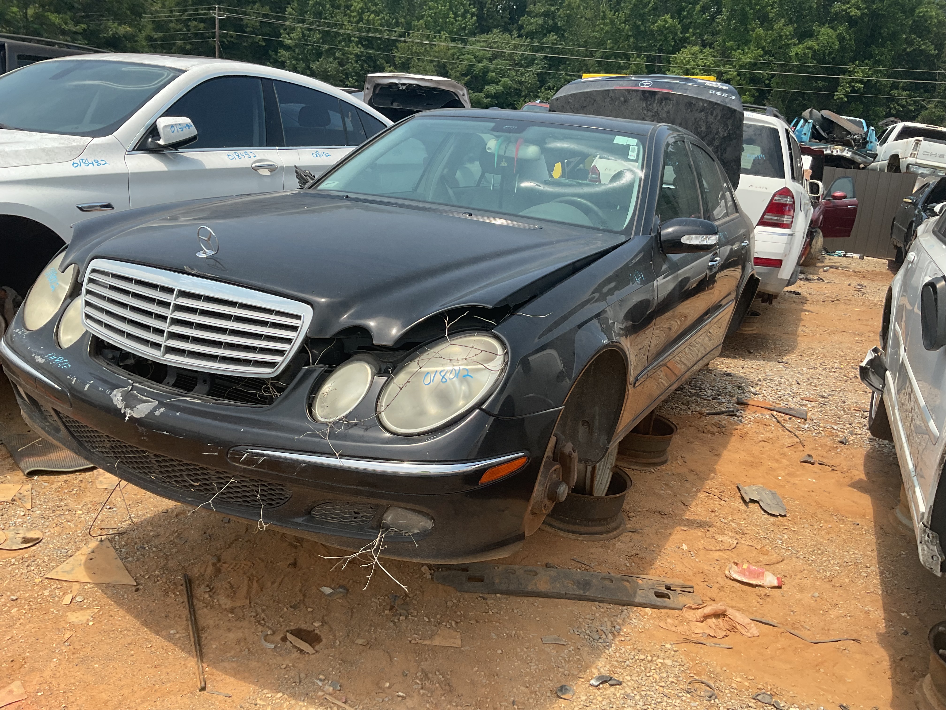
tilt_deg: -16.6
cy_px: 355
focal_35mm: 29
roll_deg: -3.6
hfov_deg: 61.7
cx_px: 473
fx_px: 793
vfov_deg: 48.2
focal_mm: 3
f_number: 1.8
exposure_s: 1/1279
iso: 16
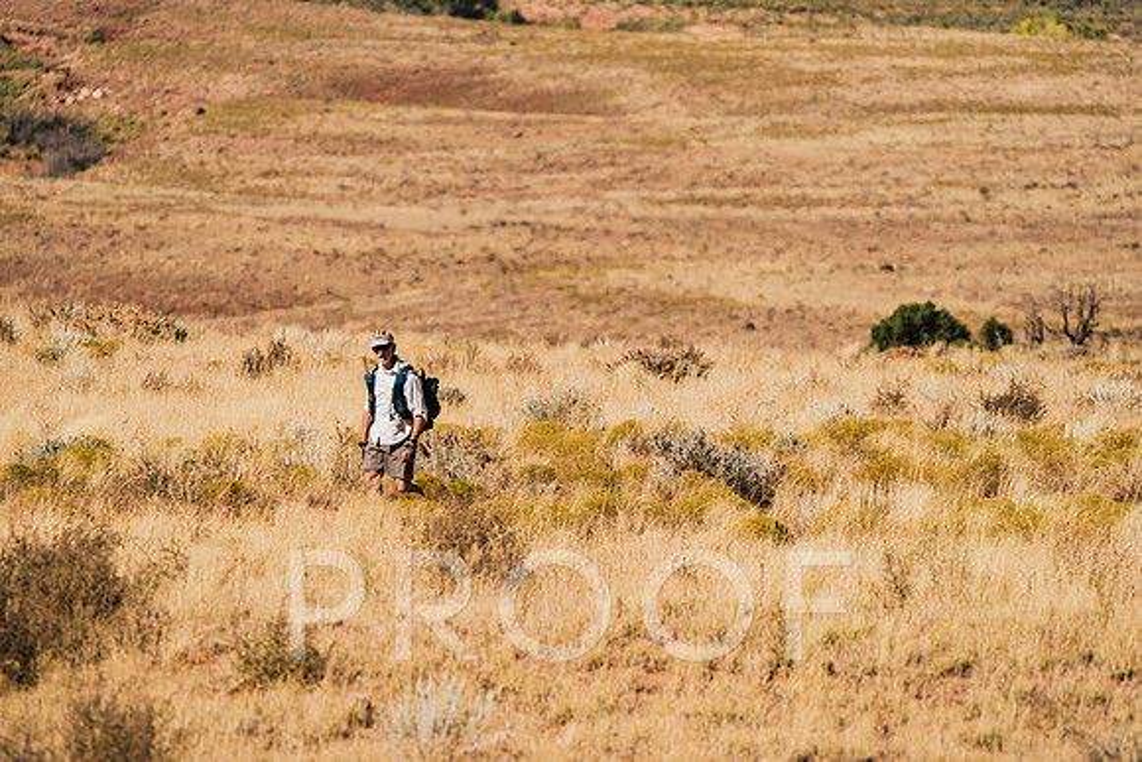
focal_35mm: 359
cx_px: 571
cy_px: 381
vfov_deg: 3.8
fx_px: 11390
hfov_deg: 5.7
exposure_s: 1/1600
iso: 160
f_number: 6.3
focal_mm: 359
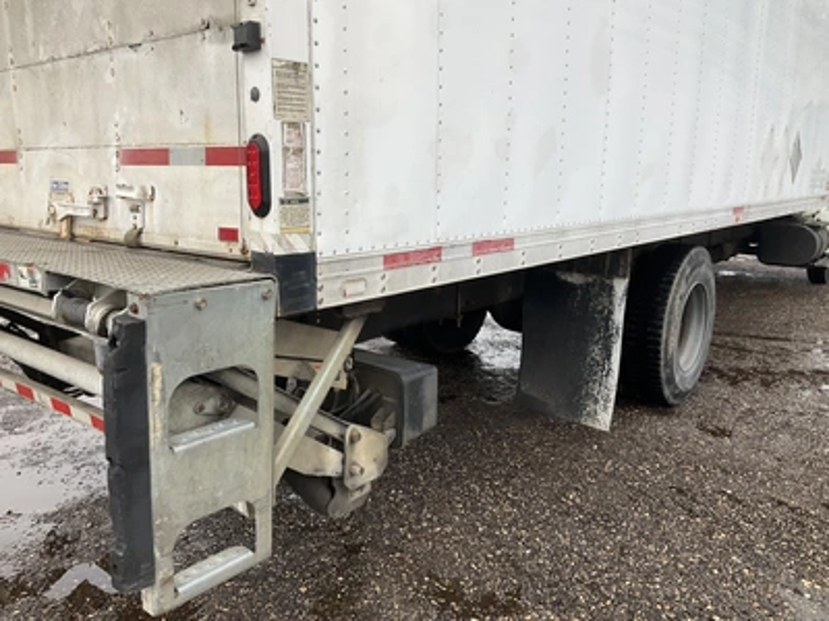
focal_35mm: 29
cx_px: 414
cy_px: 310
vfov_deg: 48.2
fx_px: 695
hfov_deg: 61.7
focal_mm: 3
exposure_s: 1/412
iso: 25
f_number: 1.8
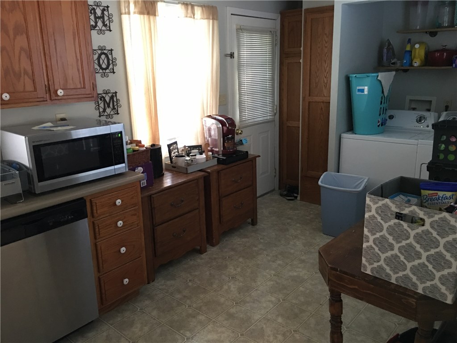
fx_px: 383
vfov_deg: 48.2
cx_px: 228
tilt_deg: -14.1
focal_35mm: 29
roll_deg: +1.6
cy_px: 172
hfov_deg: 61.7
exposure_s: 1/4
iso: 80
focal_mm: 4.15
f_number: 2.2
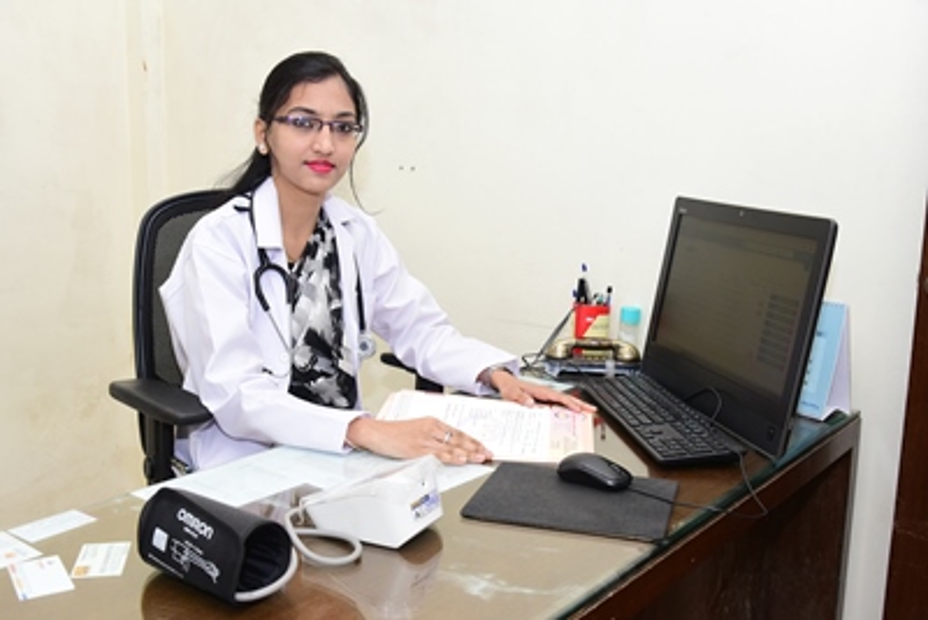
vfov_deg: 35.1
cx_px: 464
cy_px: 310
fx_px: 980
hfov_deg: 50.7
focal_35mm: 38
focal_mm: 38
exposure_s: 1/125
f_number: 7.1
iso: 1600
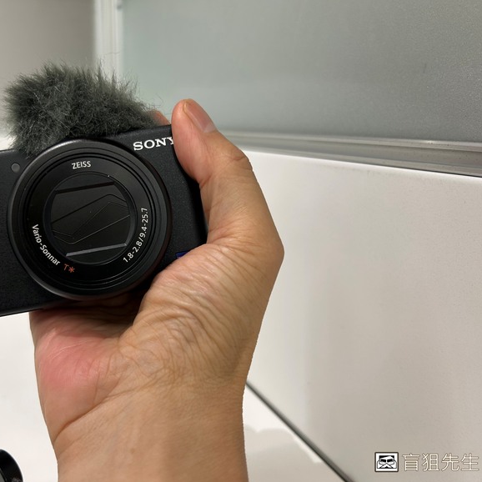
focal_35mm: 31
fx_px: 488
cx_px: 172
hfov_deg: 51.8
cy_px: 243
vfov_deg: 52.5
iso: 64
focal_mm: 5.7
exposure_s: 1/120
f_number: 1.5
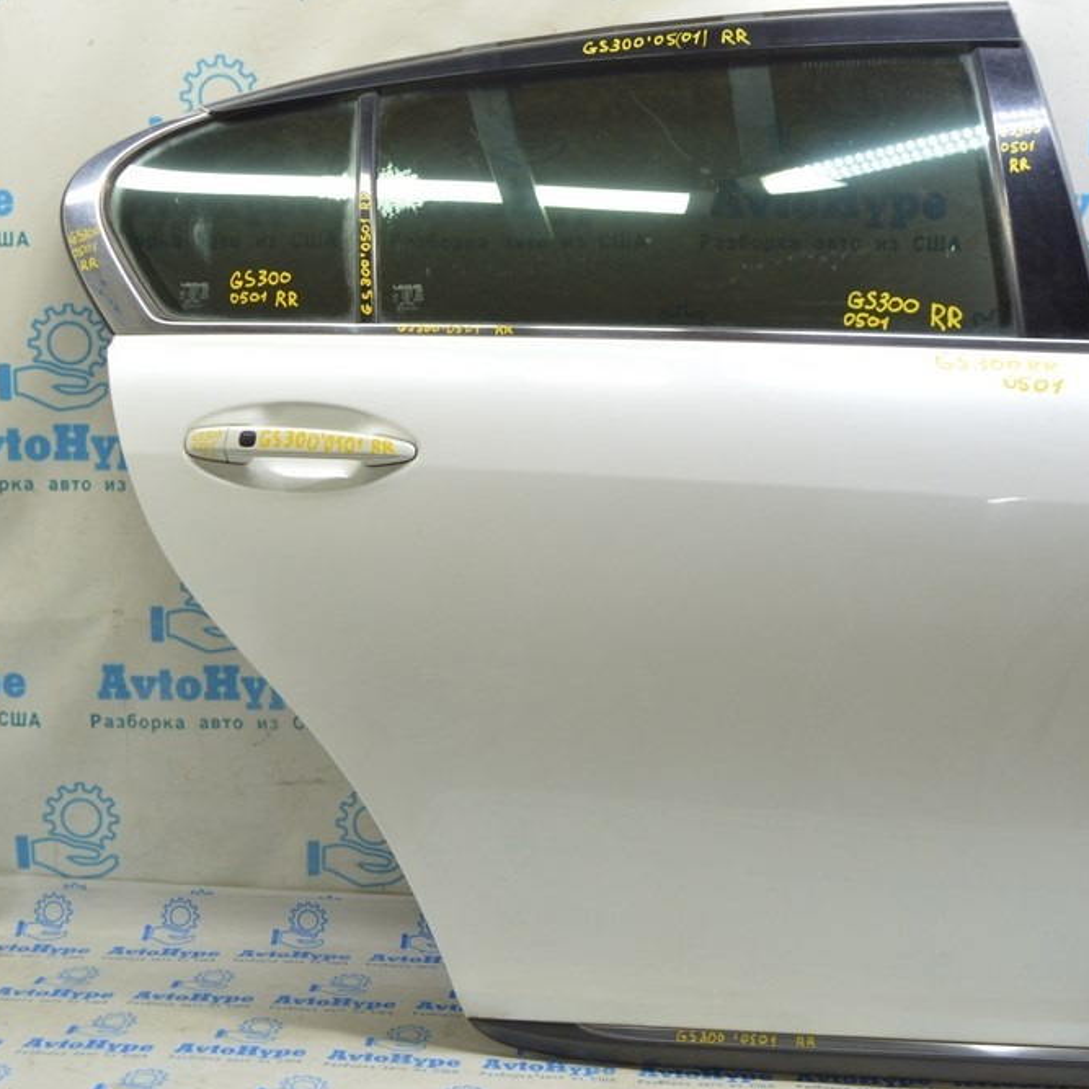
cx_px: 531
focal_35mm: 43
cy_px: 553
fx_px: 1530
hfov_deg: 39.2
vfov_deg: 39.2
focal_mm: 22
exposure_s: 1/20
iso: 400
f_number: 5.6
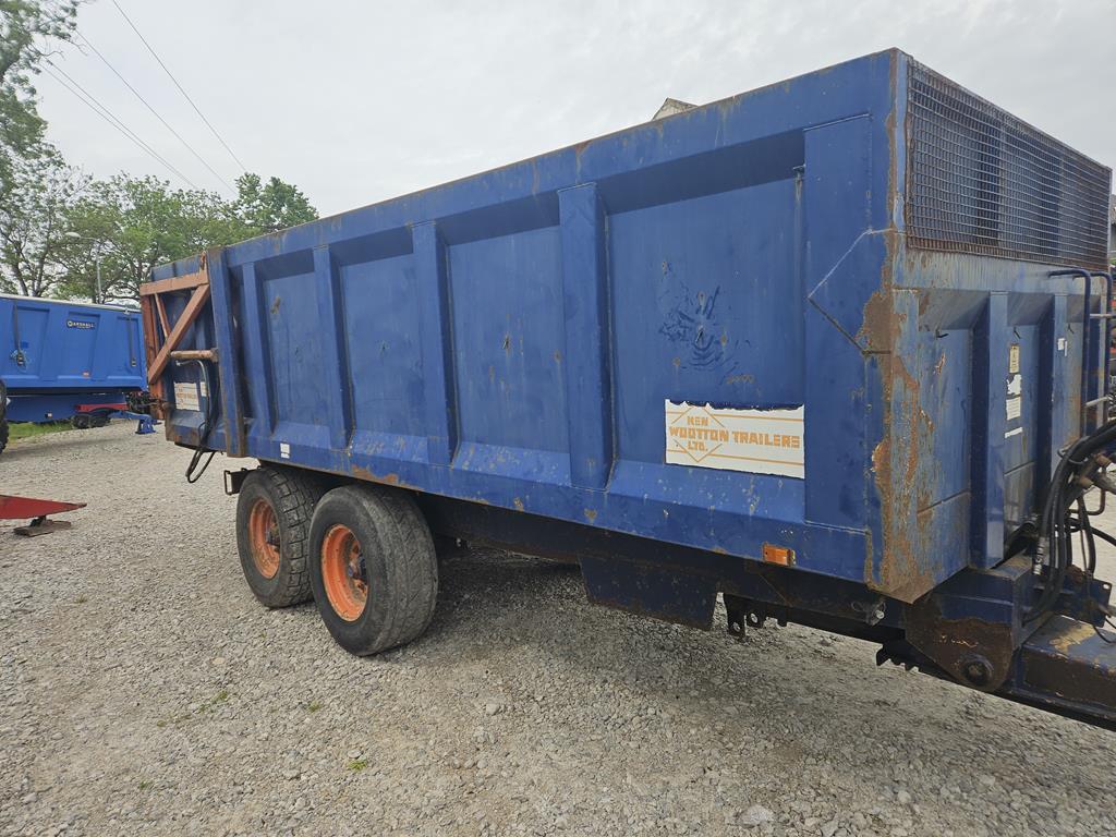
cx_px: 558
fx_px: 742
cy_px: 418
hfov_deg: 73.9
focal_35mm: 23
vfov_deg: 58.9
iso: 25
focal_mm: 5.4
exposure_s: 1/1297
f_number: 1.8
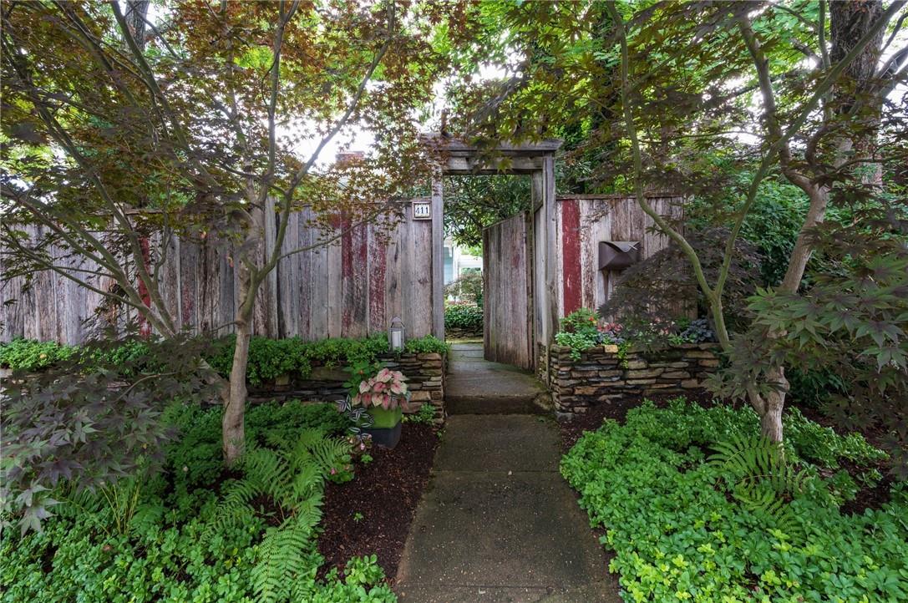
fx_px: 403
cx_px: 454
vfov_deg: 73.6
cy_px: 302
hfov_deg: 96.8
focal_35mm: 16
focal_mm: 16
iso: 1000
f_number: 8
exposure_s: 1/40
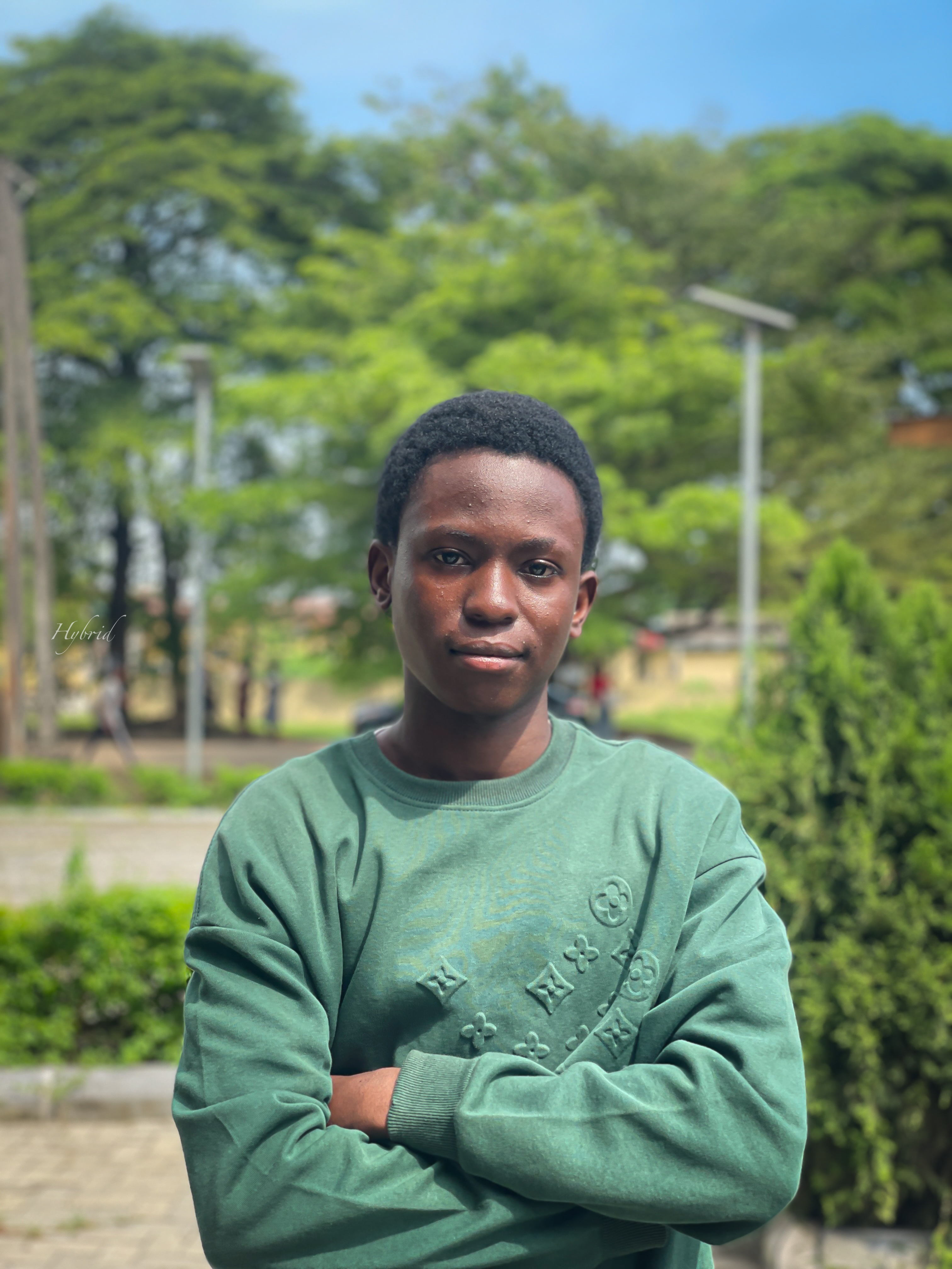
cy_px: 634
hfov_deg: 28.0
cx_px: 476
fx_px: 1907
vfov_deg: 36.8
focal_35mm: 52
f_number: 2
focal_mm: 6
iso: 32
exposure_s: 1/400
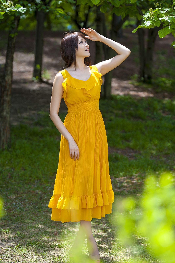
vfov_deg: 20.0
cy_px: 132
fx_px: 744
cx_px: 88
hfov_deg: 13.4
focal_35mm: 102
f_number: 2.8
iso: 200
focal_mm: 102
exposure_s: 1/800
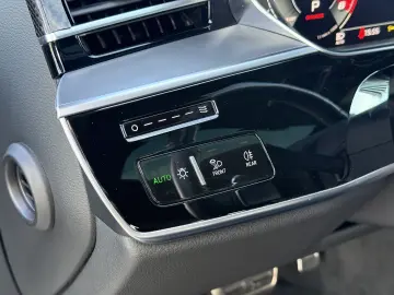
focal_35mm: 48
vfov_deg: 30.3
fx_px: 546
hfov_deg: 39.7
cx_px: 197
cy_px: 148
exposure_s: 1/57
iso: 250
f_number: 1.78
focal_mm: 6.76
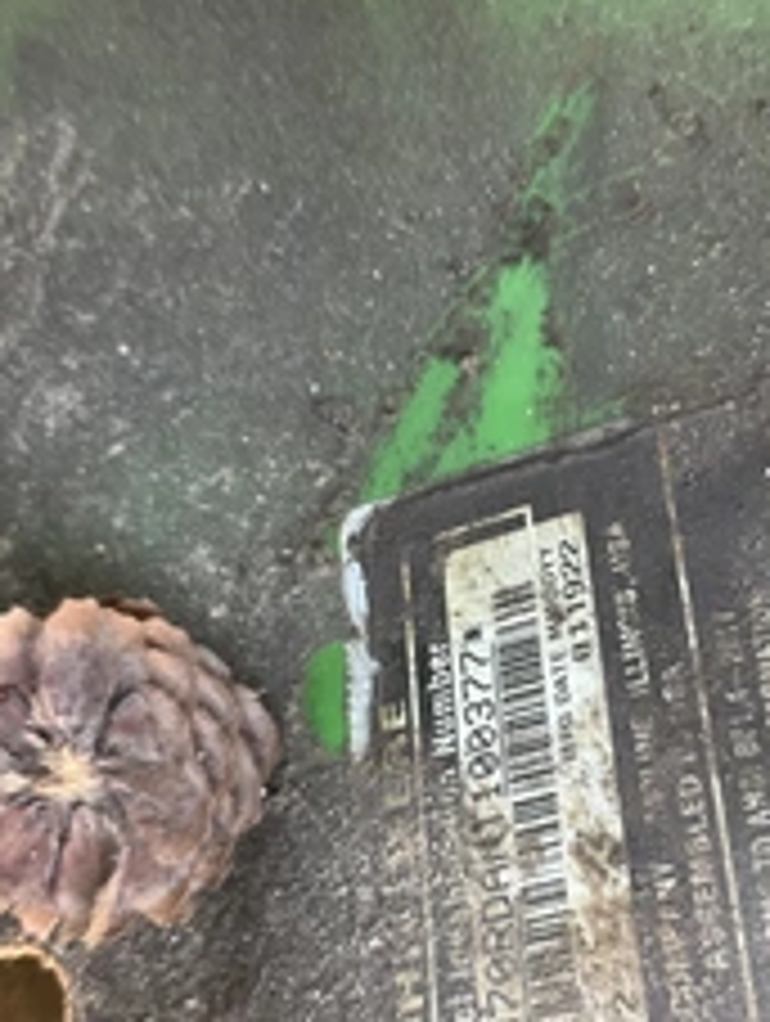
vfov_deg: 37.3
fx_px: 1508
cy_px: 599
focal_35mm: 51
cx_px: 531
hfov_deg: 28.4
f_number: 1.8
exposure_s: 1/60
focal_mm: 3
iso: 100
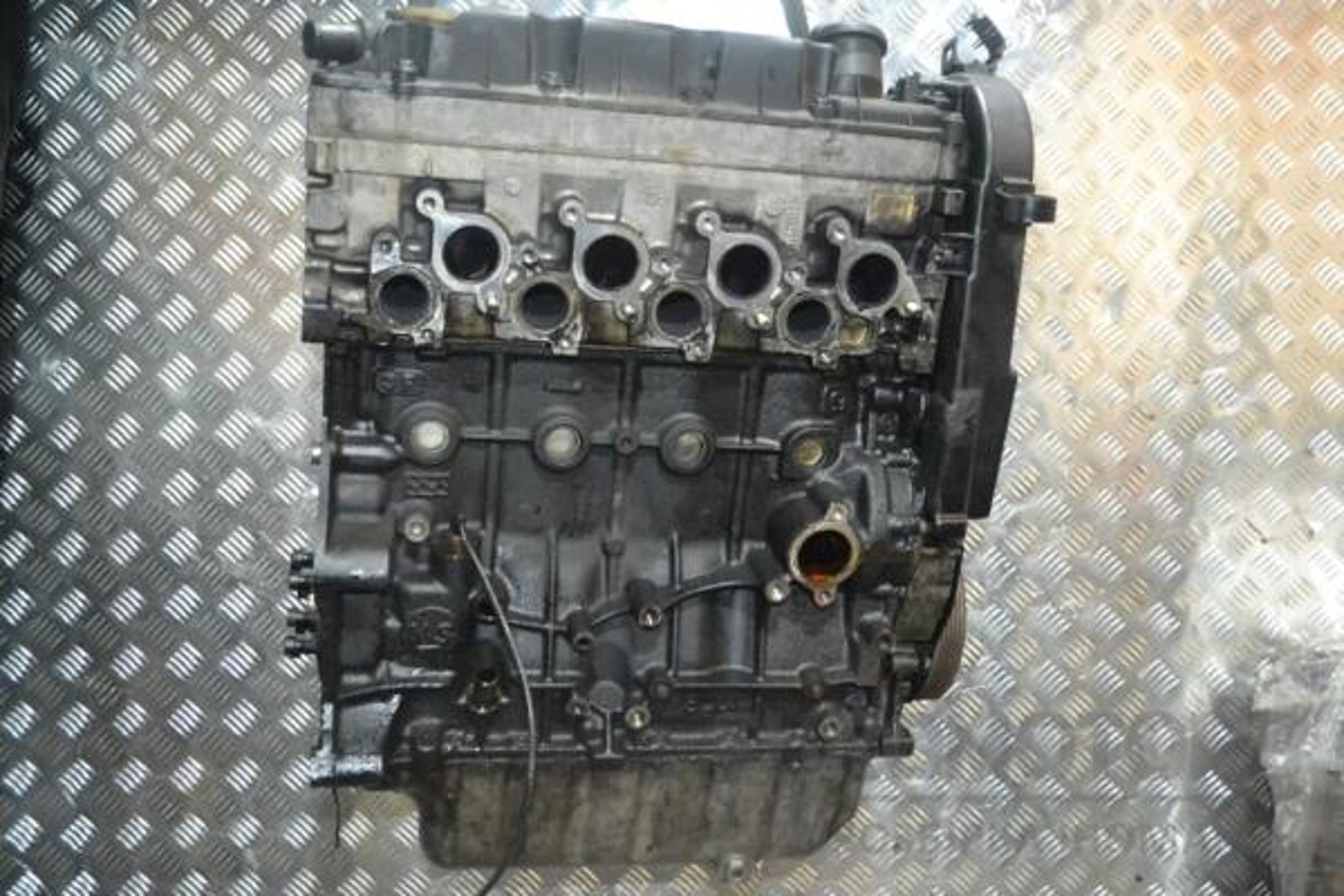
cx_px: 672
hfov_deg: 53.1
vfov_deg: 36.9
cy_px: 448
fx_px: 1344
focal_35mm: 36
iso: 3200
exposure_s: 1/60
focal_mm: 24
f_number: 4
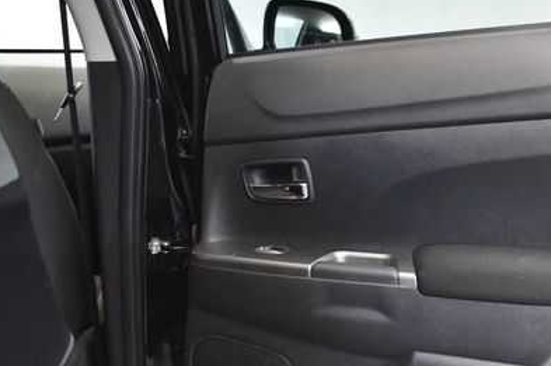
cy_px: 283
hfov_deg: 26.6
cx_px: 435
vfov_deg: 18.0
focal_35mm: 75
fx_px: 1146
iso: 5600
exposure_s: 1/60
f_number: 4.2
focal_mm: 31
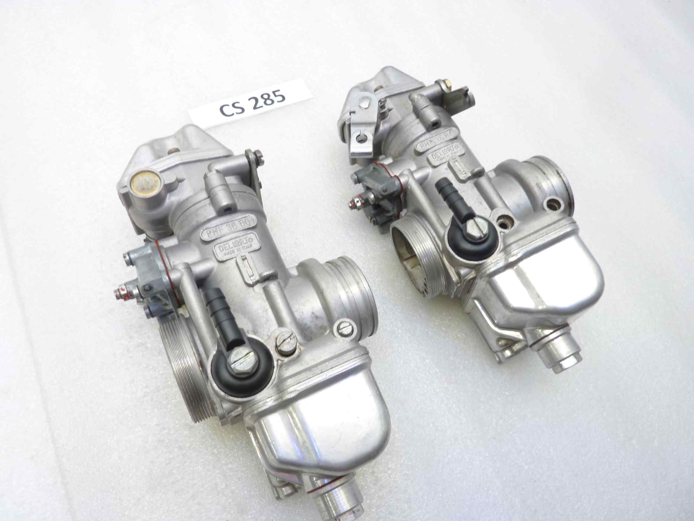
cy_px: 260
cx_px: 347
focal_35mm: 25
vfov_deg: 54.9
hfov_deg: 69.4
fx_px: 501
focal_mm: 4.1
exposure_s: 1/10
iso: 80
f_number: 3.3
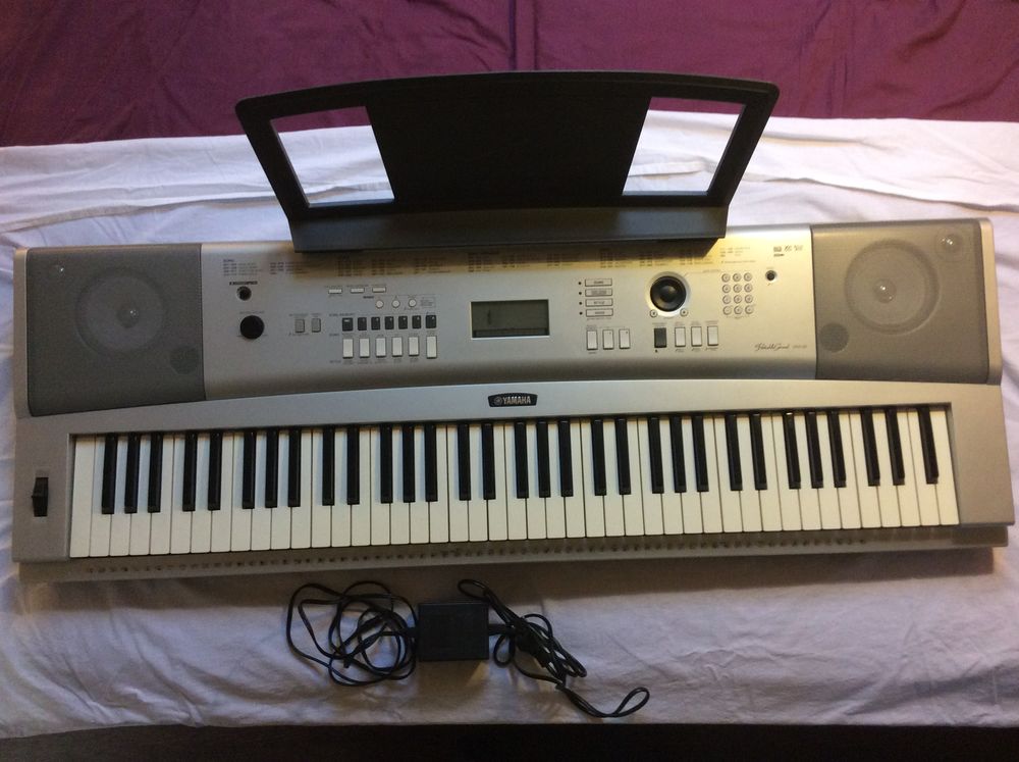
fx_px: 941
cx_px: 510
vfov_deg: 44.1
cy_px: 381
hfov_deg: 56.9
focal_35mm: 32
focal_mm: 3.3
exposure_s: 1/25
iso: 160
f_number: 2.4
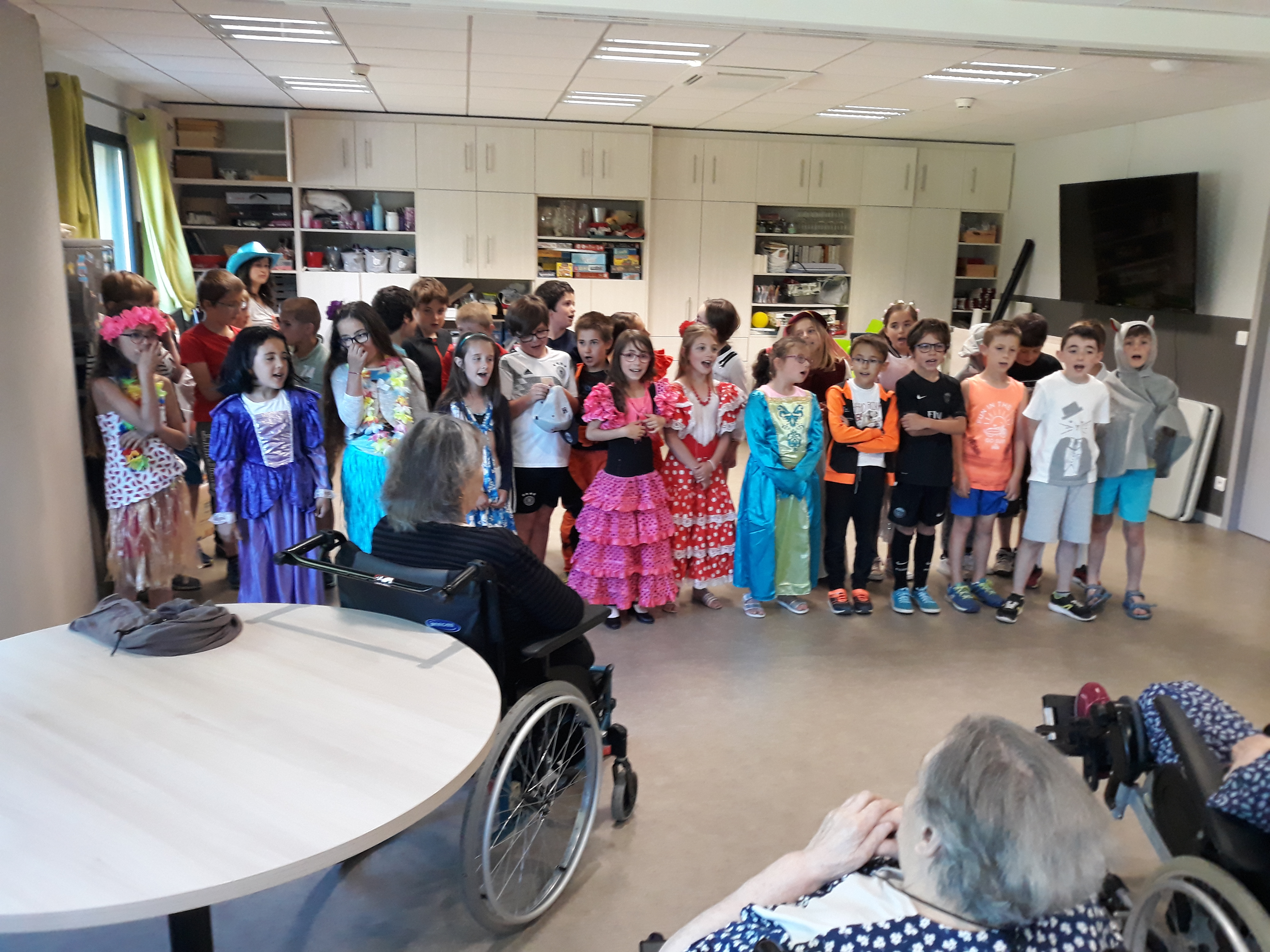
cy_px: 476
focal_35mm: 27
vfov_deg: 51.4
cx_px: 635
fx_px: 991
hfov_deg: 65.3
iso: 250
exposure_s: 1/50
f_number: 1.7
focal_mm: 3.71
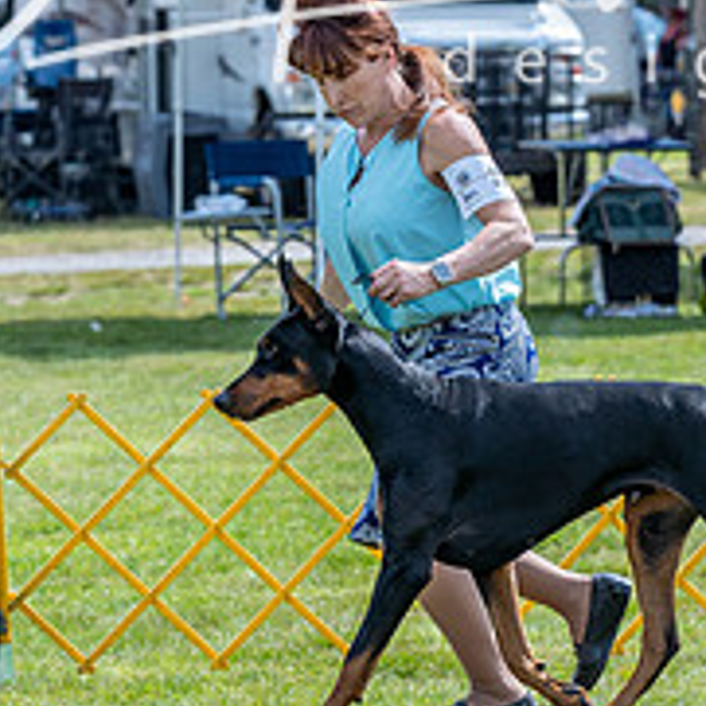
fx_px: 7915
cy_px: 181
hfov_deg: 5.1
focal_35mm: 343
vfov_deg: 5.1
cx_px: 316
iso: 400
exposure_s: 1/1600
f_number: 5
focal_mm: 126
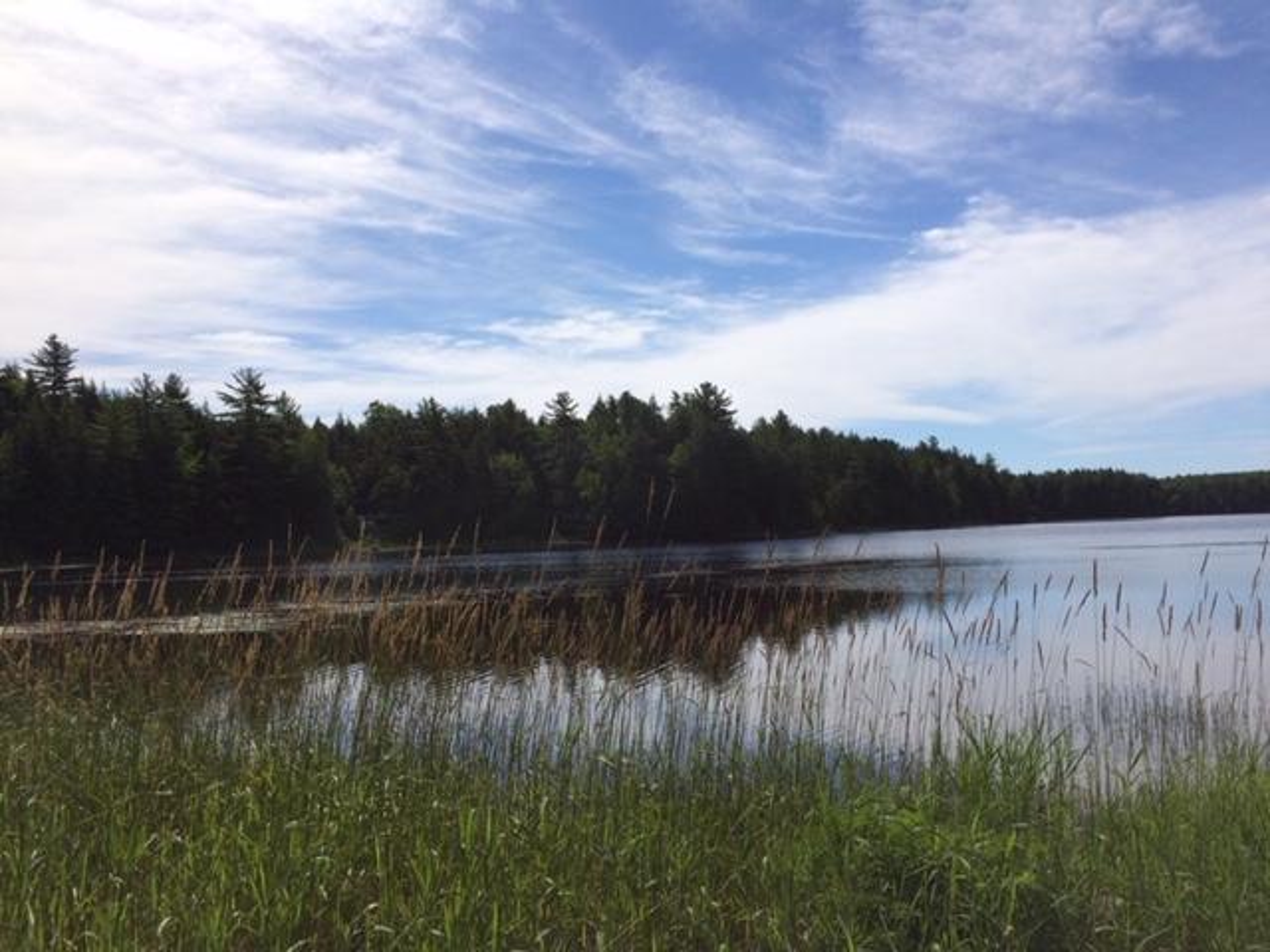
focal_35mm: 29
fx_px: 1064
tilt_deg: +1.0
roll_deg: +1.5
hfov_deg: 61.7
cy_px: 476
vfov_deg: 48.2
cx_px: 635
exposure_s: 1/4115
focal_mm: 4.15
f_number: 2.2
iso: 32
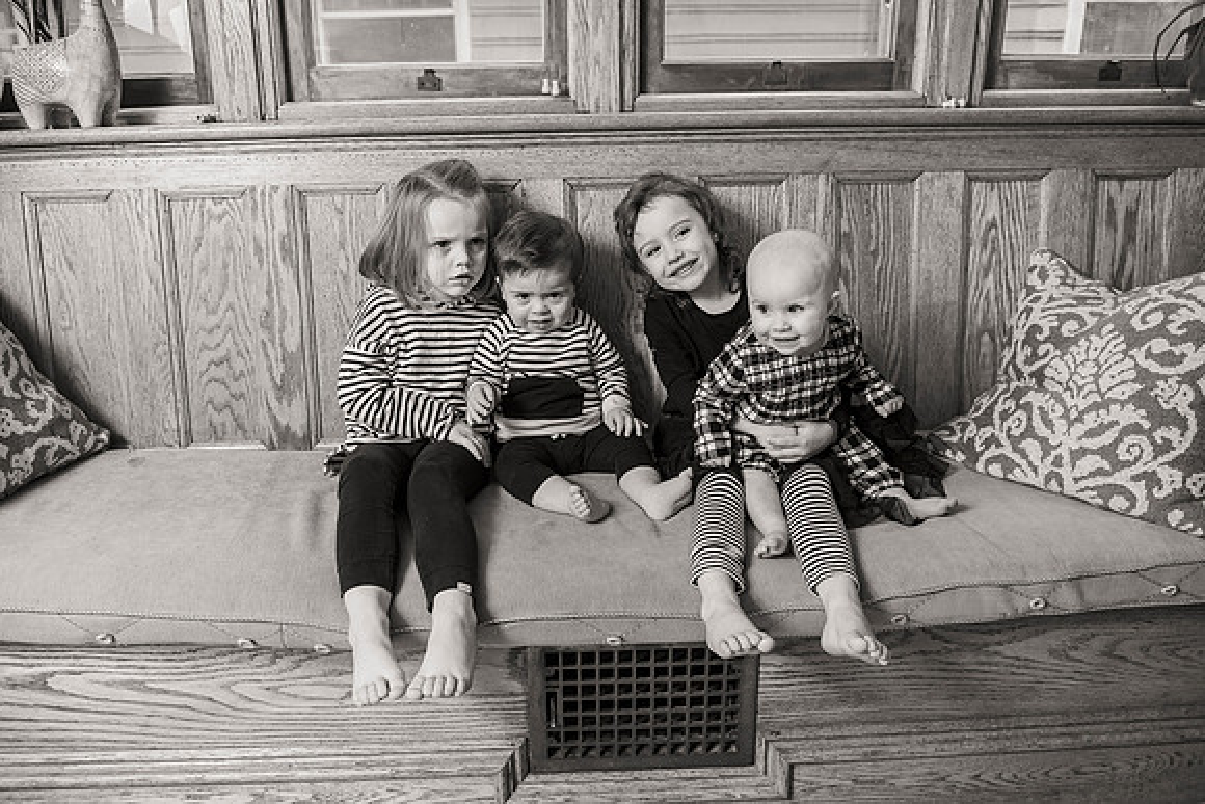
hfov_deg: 64.0
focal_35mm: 29
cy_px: 401
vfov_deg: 45.3
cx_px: 584
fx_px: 964
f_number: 4
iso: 500
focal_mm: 27
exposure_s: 1/200
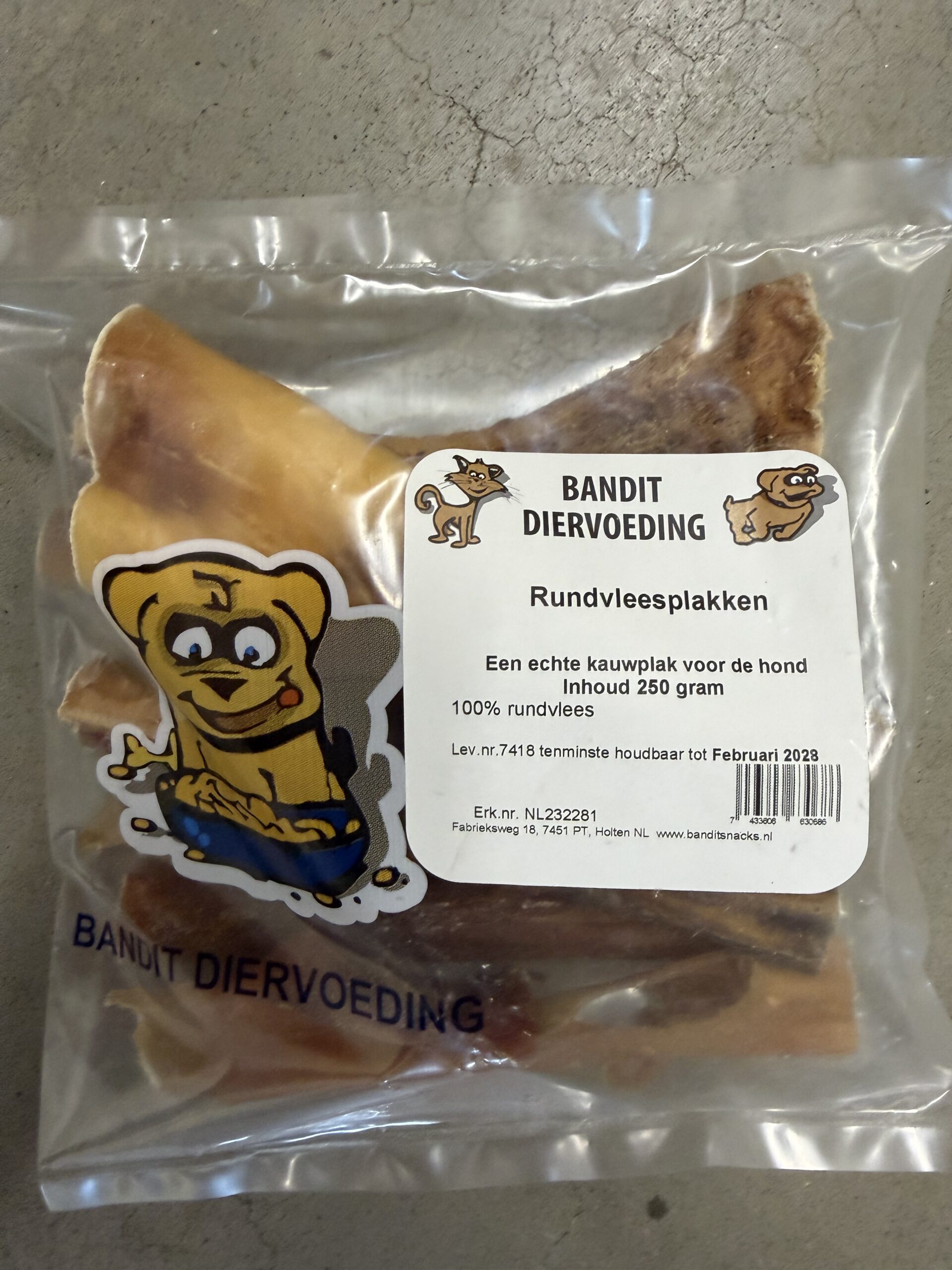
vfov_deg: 71.6
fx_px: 880
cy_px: 635
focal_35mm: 24
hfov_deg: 56.8
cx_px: 476
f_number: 2.2
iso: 320
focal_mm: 2.22
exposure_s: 1/50
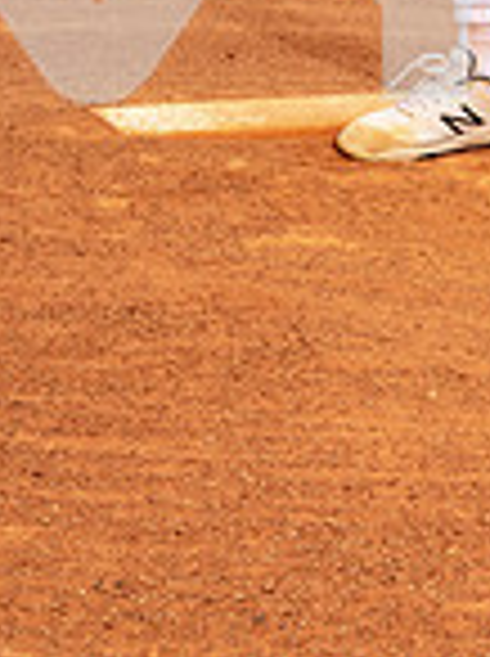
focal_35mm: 107
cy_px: -351
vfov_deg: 16.6
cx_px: 544
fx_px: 2025
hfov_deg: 13.5
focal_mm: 36
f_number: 10
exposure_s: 1/200
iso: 250
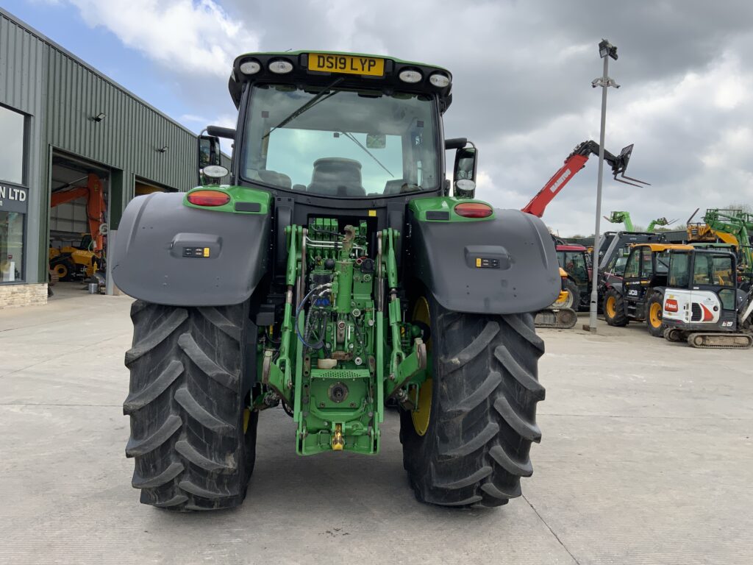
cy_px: 282
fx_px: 631
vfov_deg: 48.2
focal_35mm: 29
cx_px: 376
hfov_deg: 61.7
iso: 16
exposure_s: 1/883
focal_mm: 3
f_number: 1.8
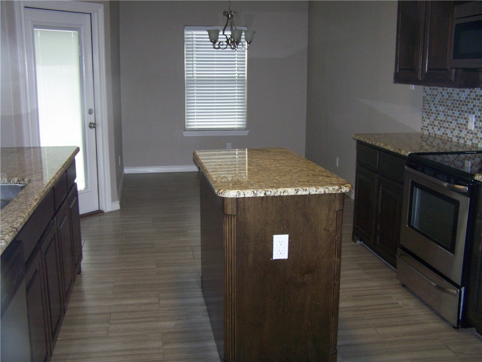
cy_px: 181
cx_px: 241
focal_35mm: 38
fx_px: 529
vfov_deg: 37.7
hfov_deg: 49.0
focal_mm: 6.3
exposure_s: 1/60
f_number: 2.8
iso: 160
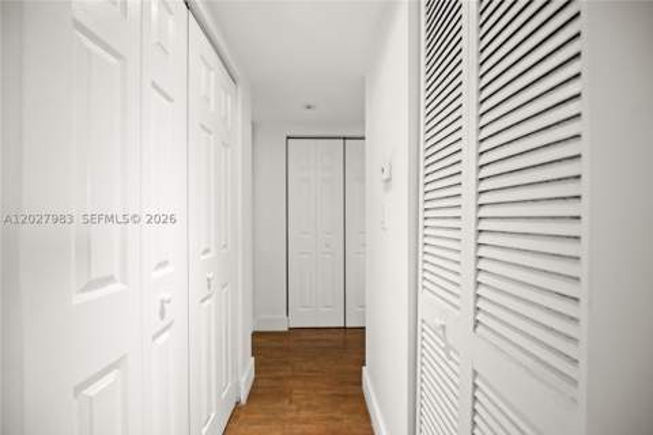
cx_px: 326
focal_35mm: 14
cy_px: 218
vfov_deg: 81.2
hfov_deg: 104.3
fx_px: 254
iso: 100
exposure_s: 1/15
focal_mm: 14
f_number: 2.8
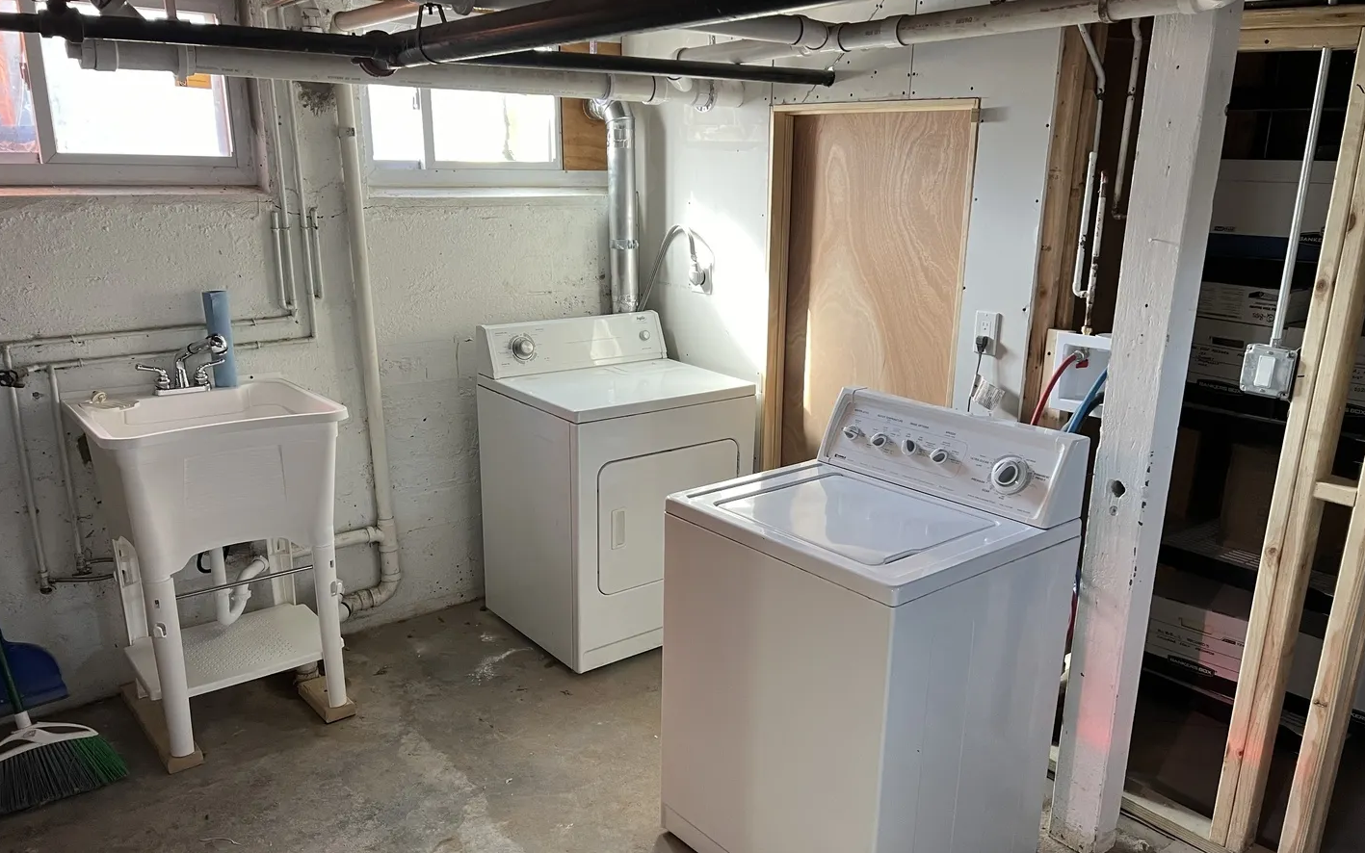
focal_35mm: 28
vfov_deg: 44.5
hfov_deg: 66.5
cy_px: 481
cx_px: 690
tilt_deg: -18.1
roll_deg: -0.9
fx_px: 1042
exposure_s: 1/93
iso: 125
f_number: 1.5
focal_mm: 5.7
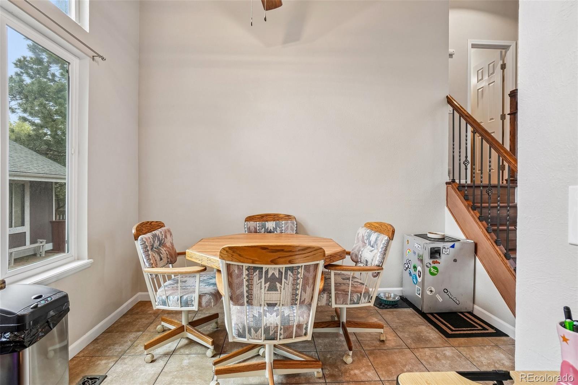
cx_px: 289
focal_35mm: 16
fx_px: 265
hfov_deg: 95.0
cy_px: 192
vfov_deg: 72.0
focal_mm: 11
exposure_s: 1/13
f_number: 8
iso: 400
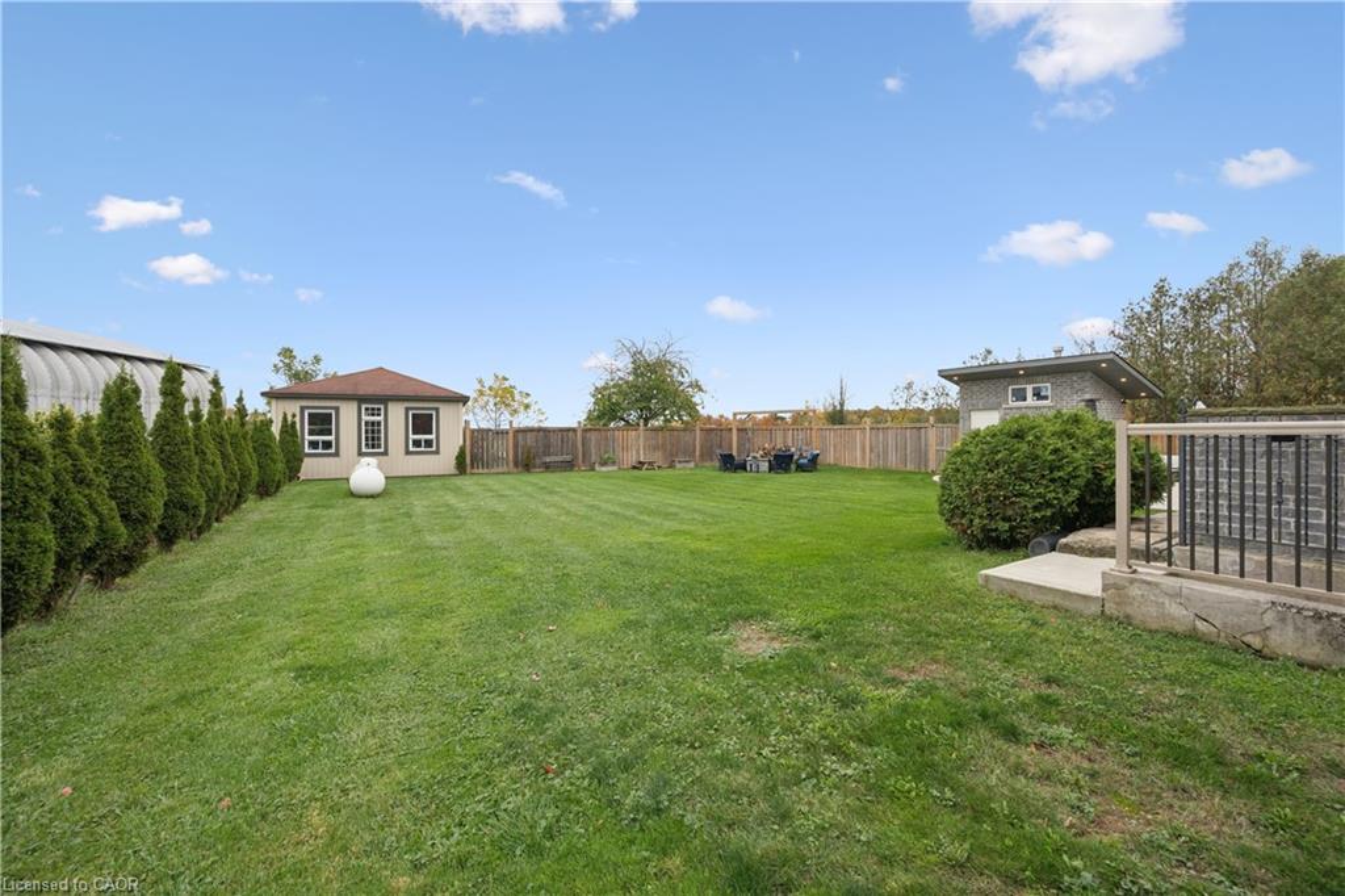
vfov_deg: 81.2
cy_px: 448
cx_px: 672
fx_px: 523
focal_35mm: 14
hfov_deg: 104.3
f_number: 6.3
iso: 800
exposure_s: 1/1250
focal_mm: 14
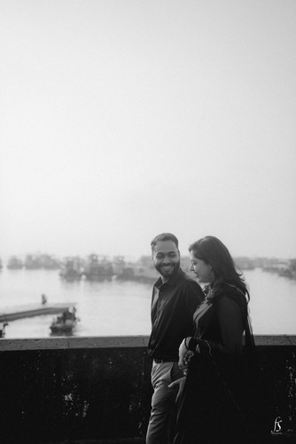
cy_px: 222
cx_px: 148
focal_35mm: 50
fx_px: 616
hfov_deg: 27.0
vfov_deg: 39.6
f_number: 2.5
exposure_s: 1/800
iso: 100
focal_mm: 50
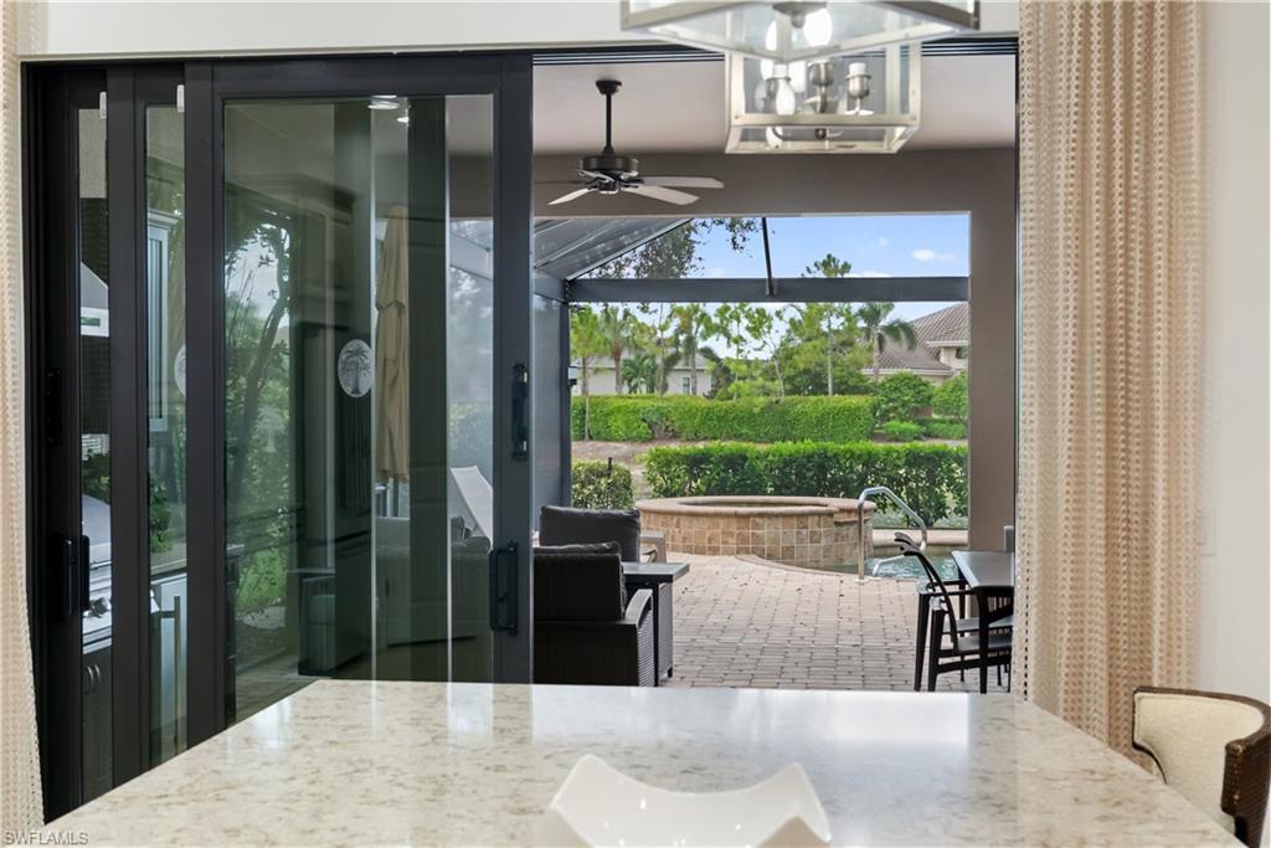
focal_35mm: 46
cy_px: 424
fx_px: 1624
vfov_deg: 29.3
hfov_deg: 42.7
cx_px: 636
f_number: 9.5
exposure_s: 1/30
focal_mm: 46
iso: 4000
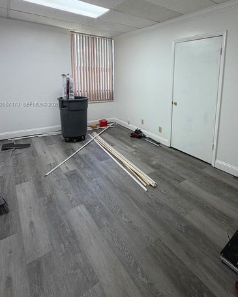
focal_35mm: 20
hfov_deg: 66.6
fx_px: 176
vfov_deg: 78.3
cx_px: 155
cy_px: 105
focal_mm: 2.22
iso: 125
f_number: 2.2
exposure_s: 1/120
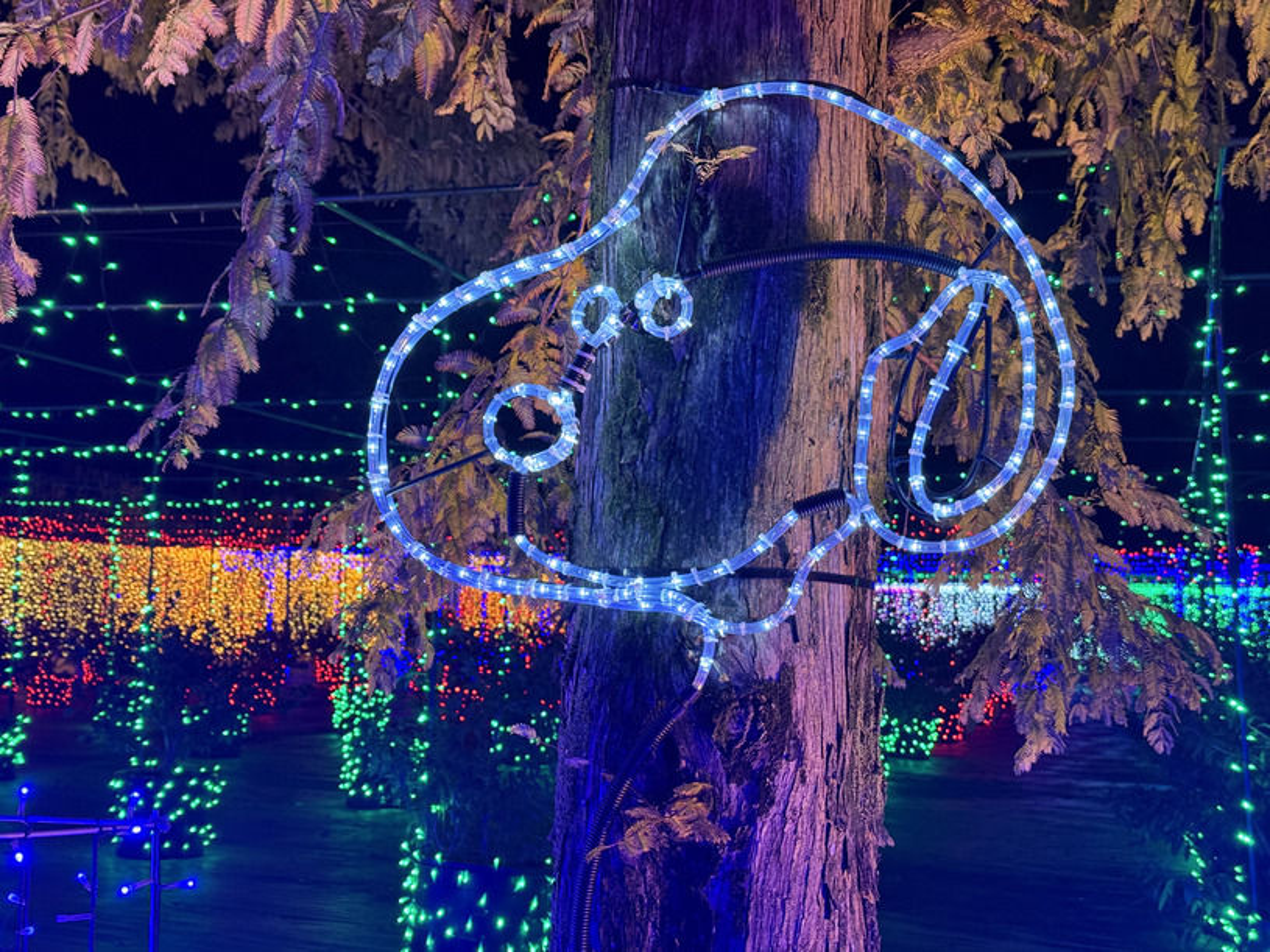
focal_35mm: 48
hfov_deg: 39.7
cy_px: 476
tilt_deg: +4.4
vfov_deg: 30.3
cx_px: 635
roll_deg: -1.0
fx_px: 1761
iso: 200
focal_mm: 6.76
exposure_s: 1/40
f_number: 1.78
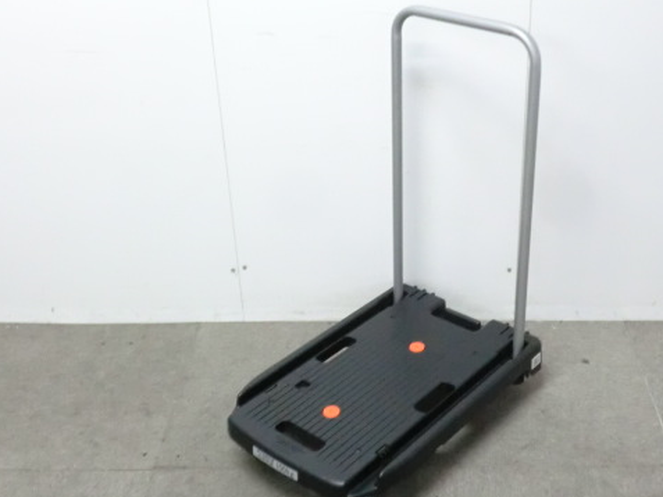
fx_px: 977
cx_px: 407
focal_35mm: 51
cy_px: 218
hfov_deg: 37.3
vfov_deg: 28.5
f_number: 3.9
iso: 800
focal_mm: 6.9
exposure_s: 1/30
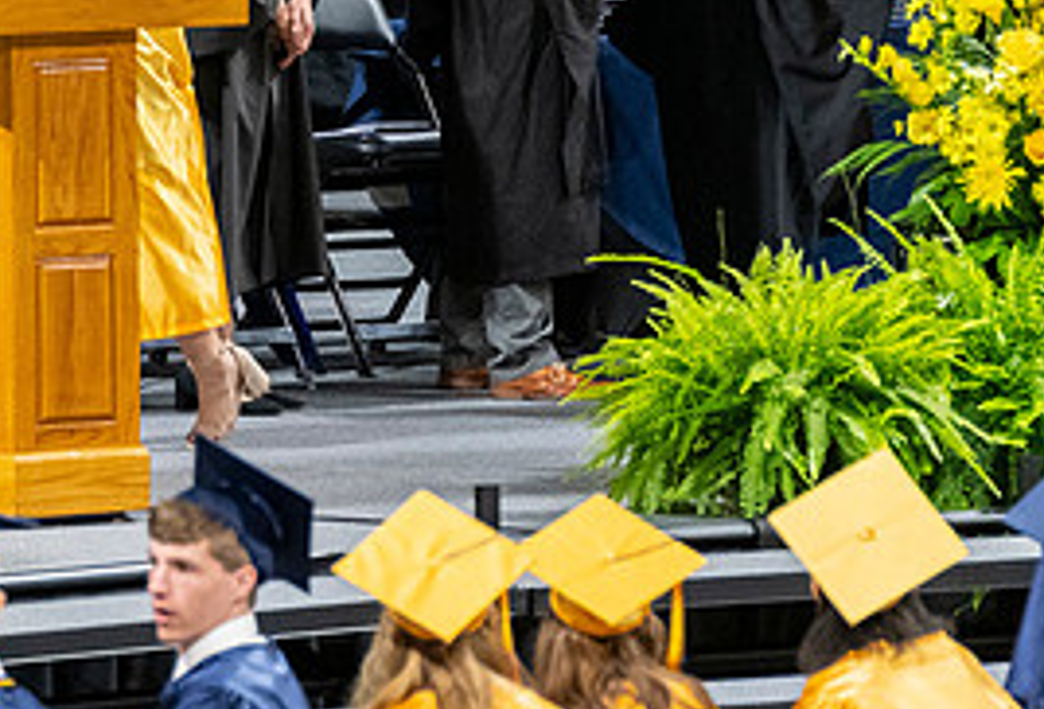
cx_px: 781
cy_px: -7
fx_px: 17849
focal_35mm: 612
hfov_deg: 3.3
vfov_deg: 2.3
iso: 2000
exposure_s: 1/200
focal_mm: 190
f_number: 4
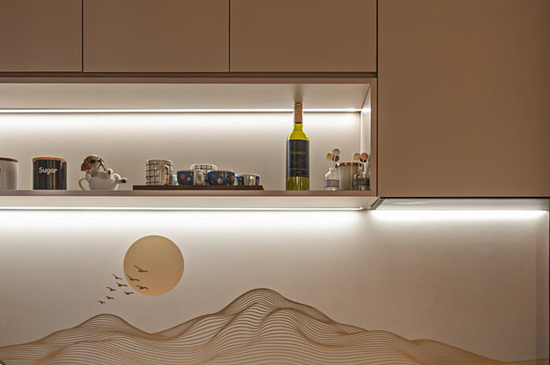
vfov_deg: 25.9
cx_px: 290
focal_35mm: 51
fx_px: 778
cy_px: 299
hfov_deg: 38.9
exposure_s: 1/15
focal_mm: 14
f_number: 5.6
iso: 640
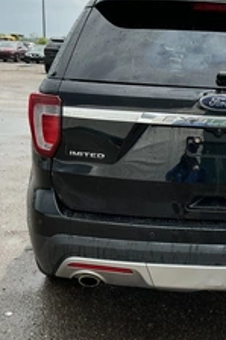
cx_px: 212
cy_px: 150
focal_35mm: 52
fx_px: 490
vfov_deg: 38.2
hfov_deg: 25.0
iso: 25
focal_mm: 3
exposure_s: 1/1912
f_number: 1.8
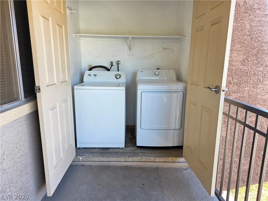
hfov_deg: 73.9
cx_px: 134
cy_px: 100
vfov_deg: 58.9
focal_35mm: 23
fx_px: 178
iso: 80
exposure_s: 1/180
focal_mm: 6.3
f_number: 1.7
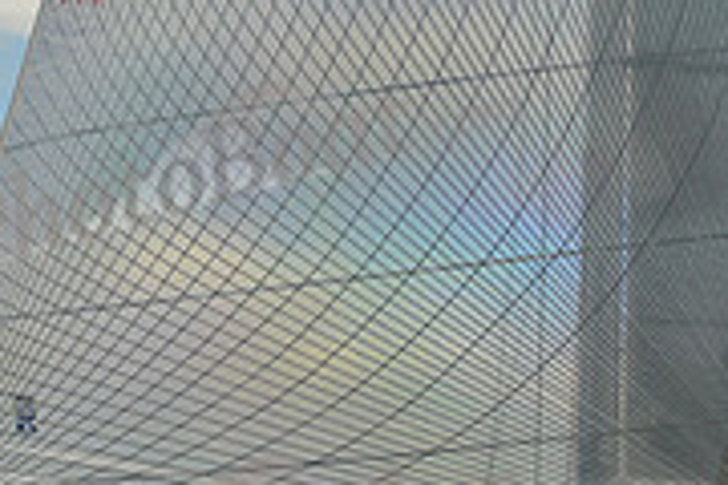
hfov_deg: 9.1
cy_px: 693
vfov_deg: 6.0
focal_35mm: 226
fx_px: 4570
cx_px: 732
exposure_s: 1/800
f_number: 4.5
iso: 400
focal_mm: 70
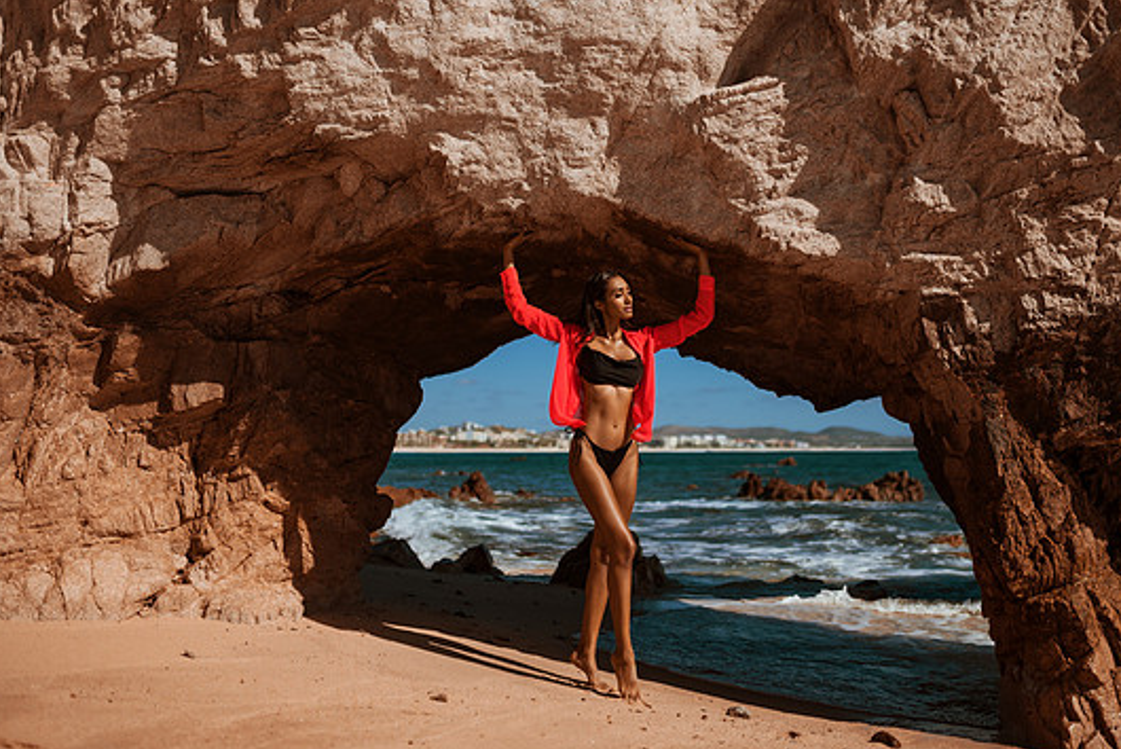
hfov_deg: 48.4
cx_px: 565
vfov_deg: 33.4
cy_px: 369
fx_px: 1246
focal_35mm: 40
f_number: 1.8
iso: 64
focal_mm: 35
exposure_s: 1/8000
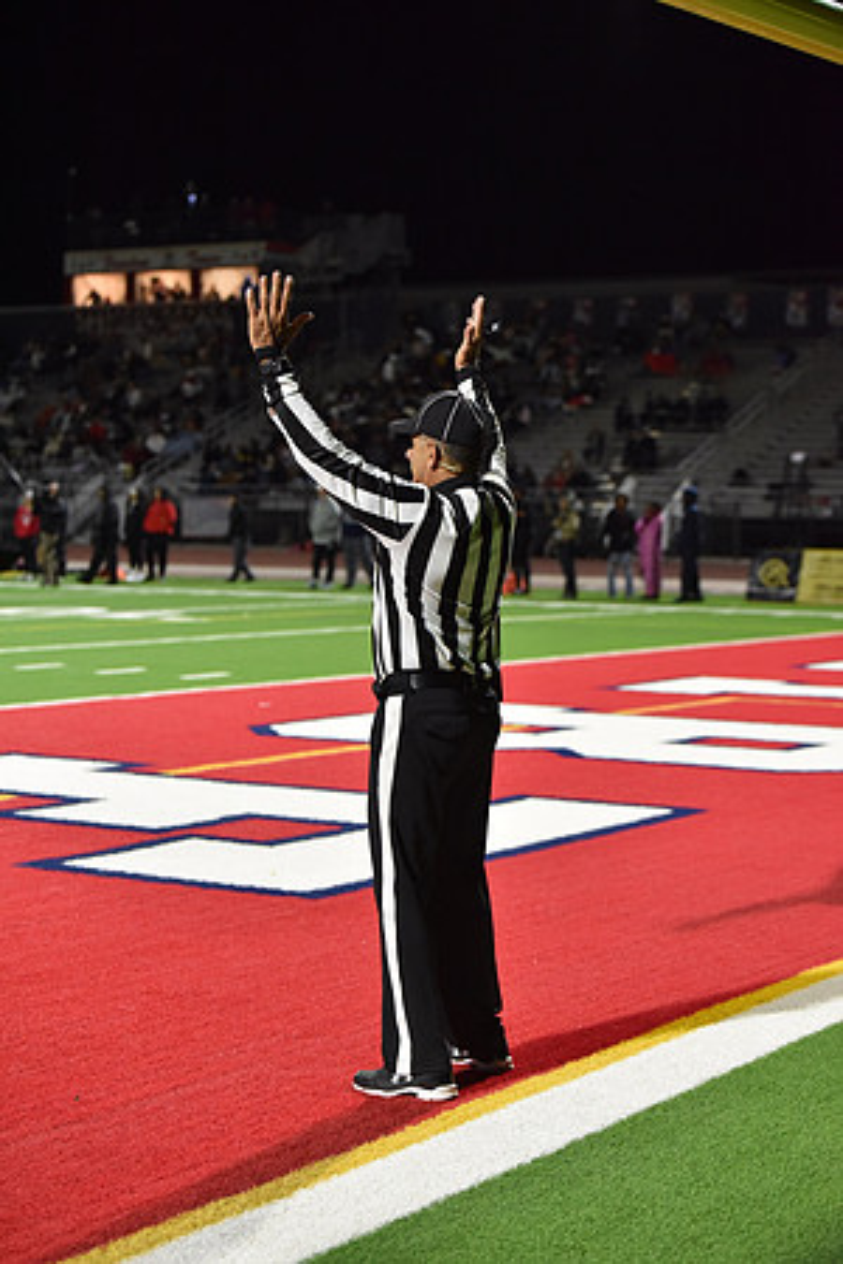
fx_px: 2634
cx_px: 422
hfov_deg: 18.2
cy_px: 632
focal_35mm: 75
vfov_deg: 27.0
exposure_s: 1/500
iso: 5000
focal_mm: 75
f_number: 2.8
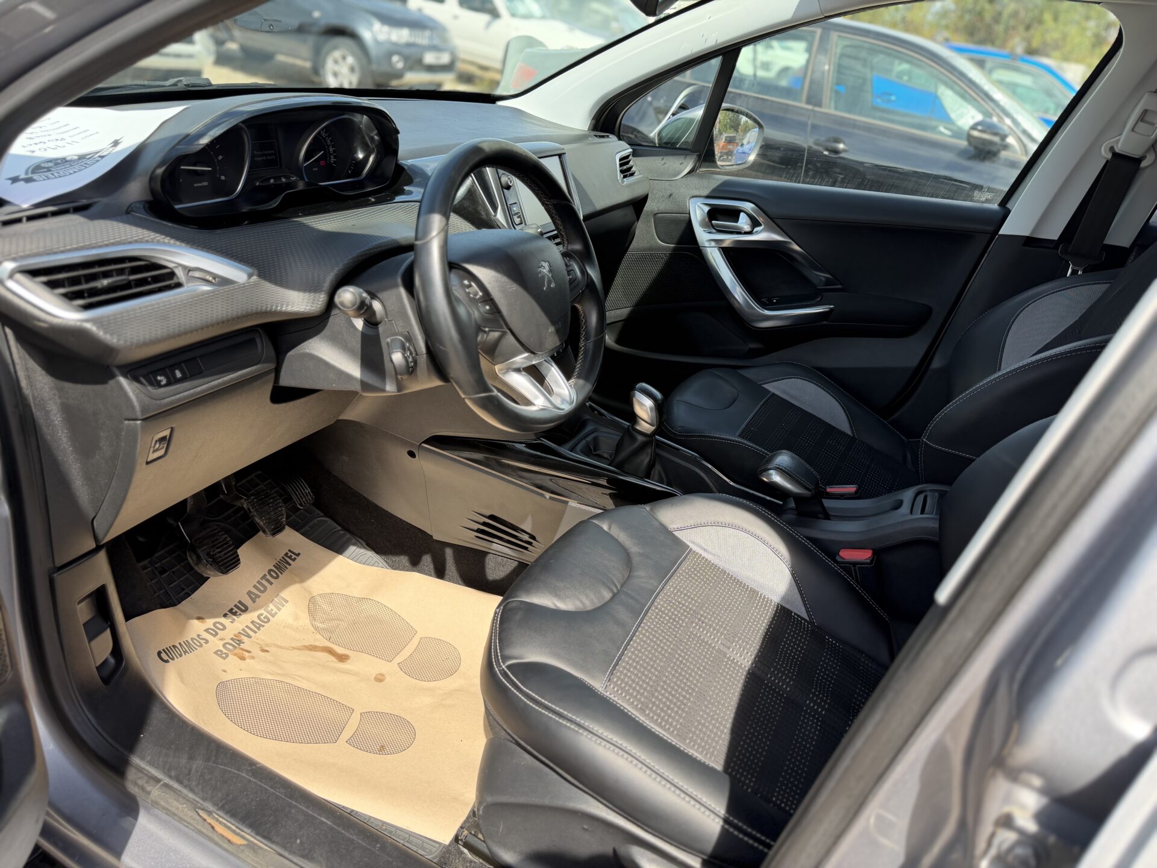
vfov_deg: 56.8
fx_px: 802
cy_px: 434
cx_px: 578
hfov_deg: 71.6
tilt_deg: -23.7
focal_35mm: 24
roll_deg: -8.6
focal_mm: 6.76
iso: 100
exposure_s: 1/575
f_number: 1.78
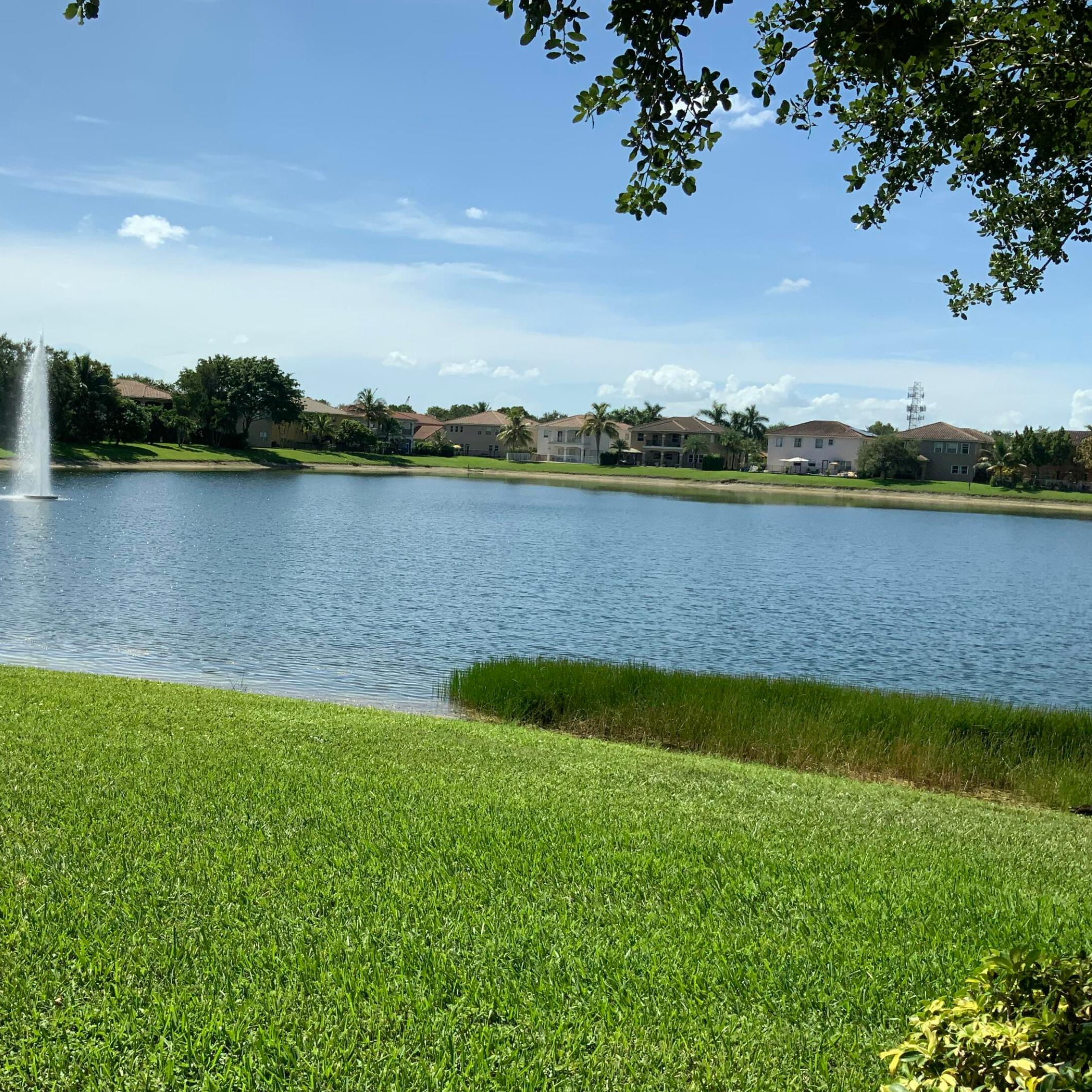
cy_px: 547
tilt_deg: -4.8
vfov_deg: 47.2
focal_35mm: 35
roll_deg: -2.0
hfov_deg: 46.9
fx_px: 1249
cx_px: 420
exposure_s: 1/3125
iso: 20
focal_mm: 3
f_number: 1.8
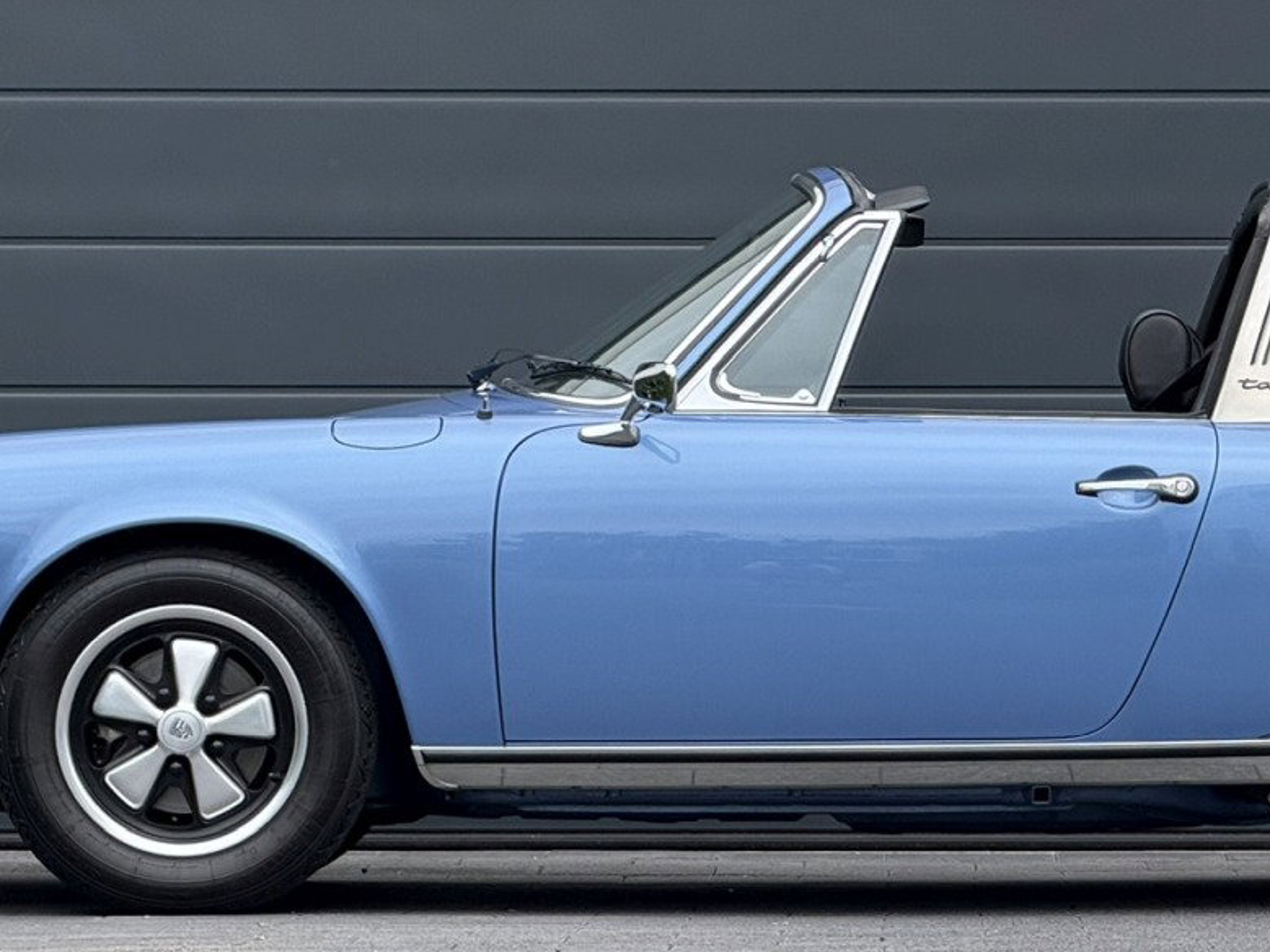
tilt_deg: +0.2
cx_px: 896
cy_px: 543
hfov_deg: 7.5
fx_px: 9648
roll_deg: -0.1
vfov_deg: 5.6
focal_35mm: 263
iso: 50
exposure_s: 1/365
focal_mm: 15.66
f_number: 2.8
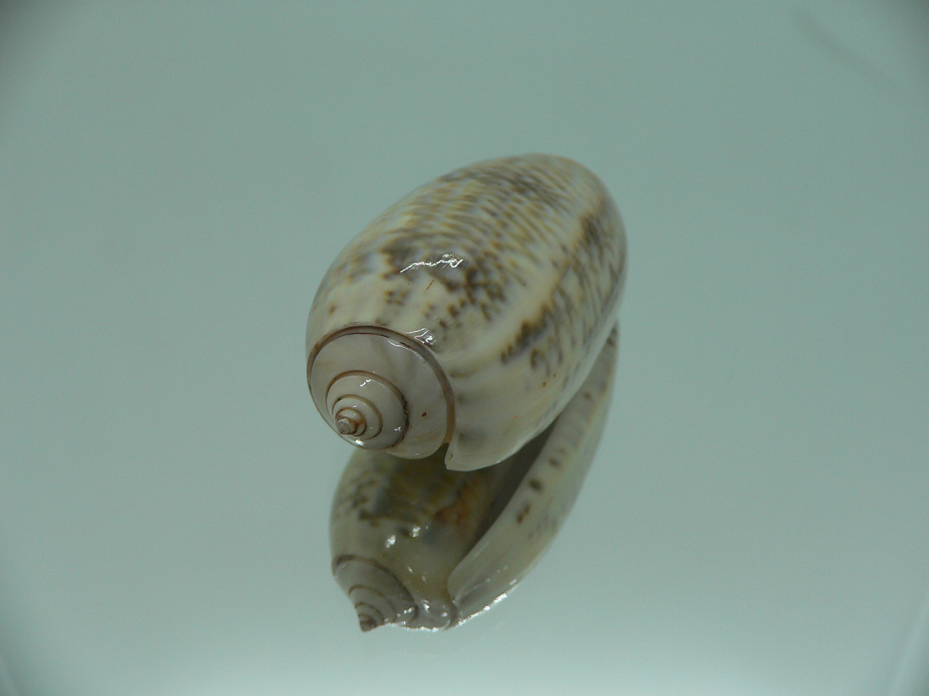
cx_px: 464
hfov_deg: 52.6
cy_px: 348
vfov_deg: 40.7
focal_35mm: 35
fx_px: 939
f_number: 2.8
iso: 80
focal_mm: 4.6
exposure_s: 1/60
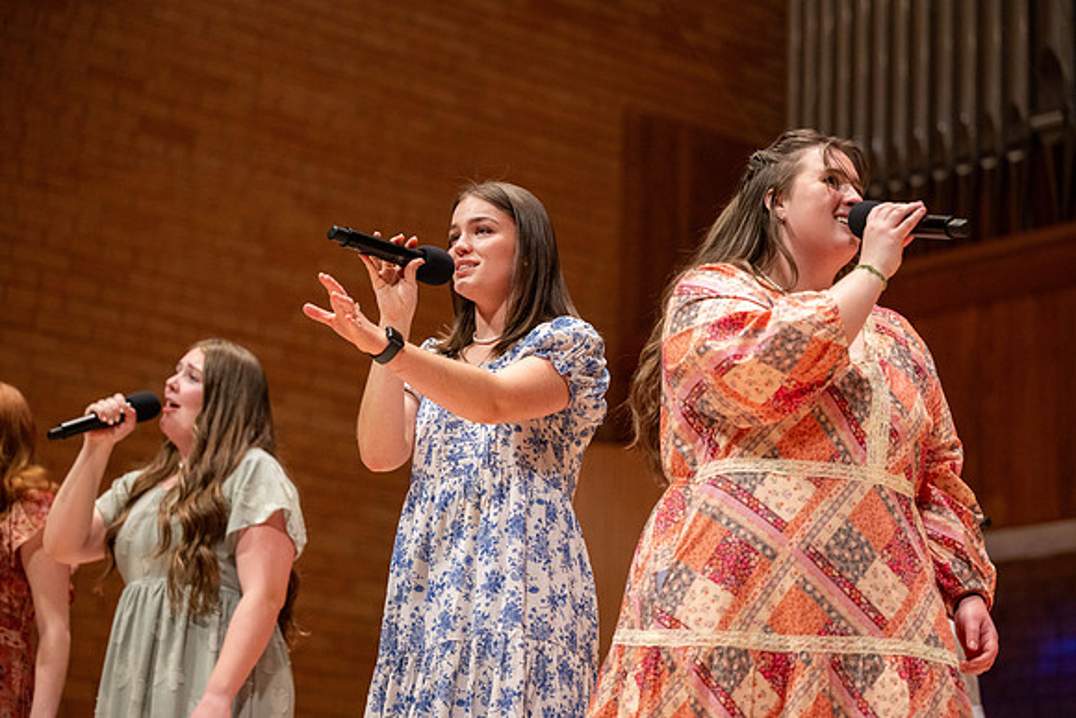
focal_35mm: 91
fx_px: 2720
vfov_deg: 15.0
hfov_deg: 22.4
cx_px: 538
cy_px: 359
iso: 2500
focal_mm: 91
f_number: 2.8
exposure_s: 1/640
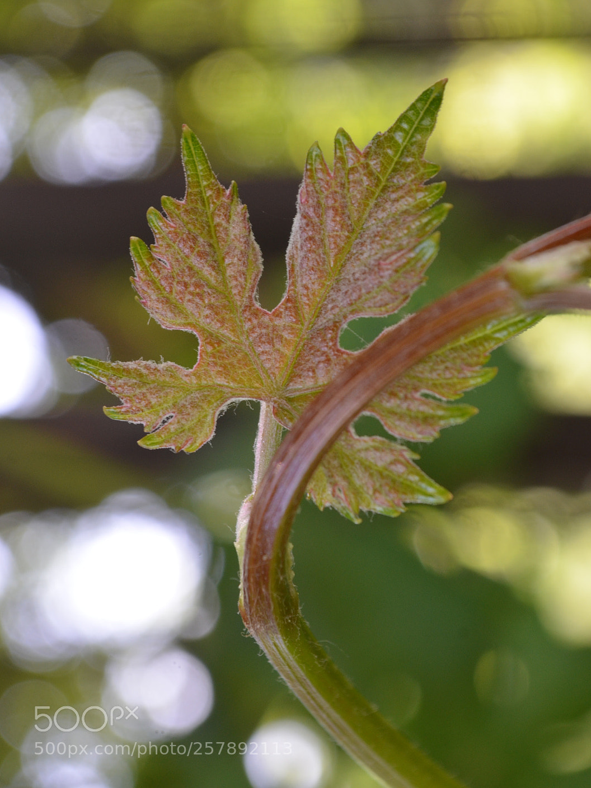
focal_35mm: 85
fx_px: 1936
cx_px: 296
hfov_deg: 17.4
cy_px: 345
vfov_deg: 23.0
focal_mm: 52
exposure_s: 1/60
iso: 400
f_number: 8
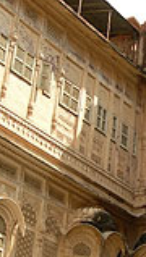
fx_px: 801
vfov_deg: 18.2
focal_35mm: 117
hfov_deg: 10.2
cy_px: 170
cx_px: 187
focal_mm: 7.8
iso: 50
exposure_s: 1/360
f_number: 4.8
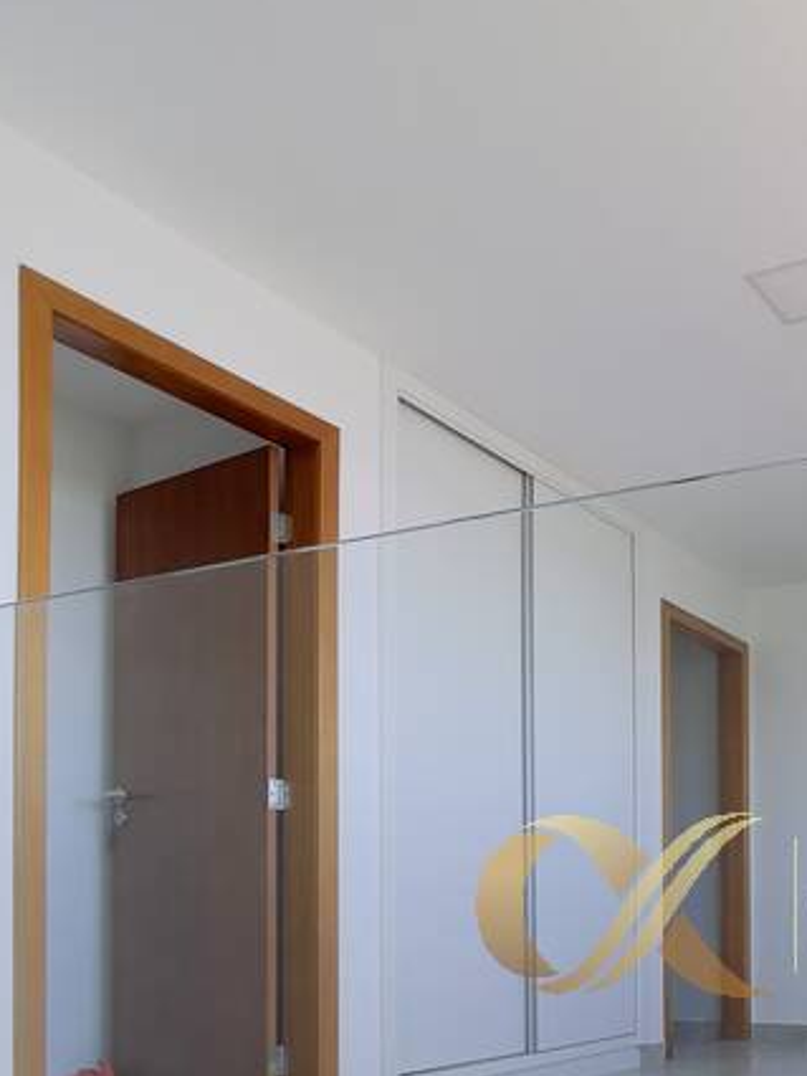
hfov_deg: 37.6
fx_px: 1025
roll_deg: +0.3
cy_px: 906
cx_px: 835
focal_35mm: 33
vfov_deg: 50.8
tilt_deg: +1.2
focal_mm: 1.54
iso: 32
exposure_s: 1/121
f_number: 2.4
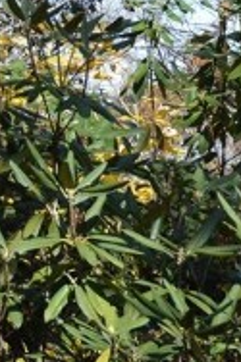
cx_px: -179
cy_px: 39
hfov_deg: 6.3
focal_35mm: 214
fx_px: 2153
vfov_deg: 9.6
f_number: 6.3
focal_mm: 35
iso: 100
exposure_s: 1/160
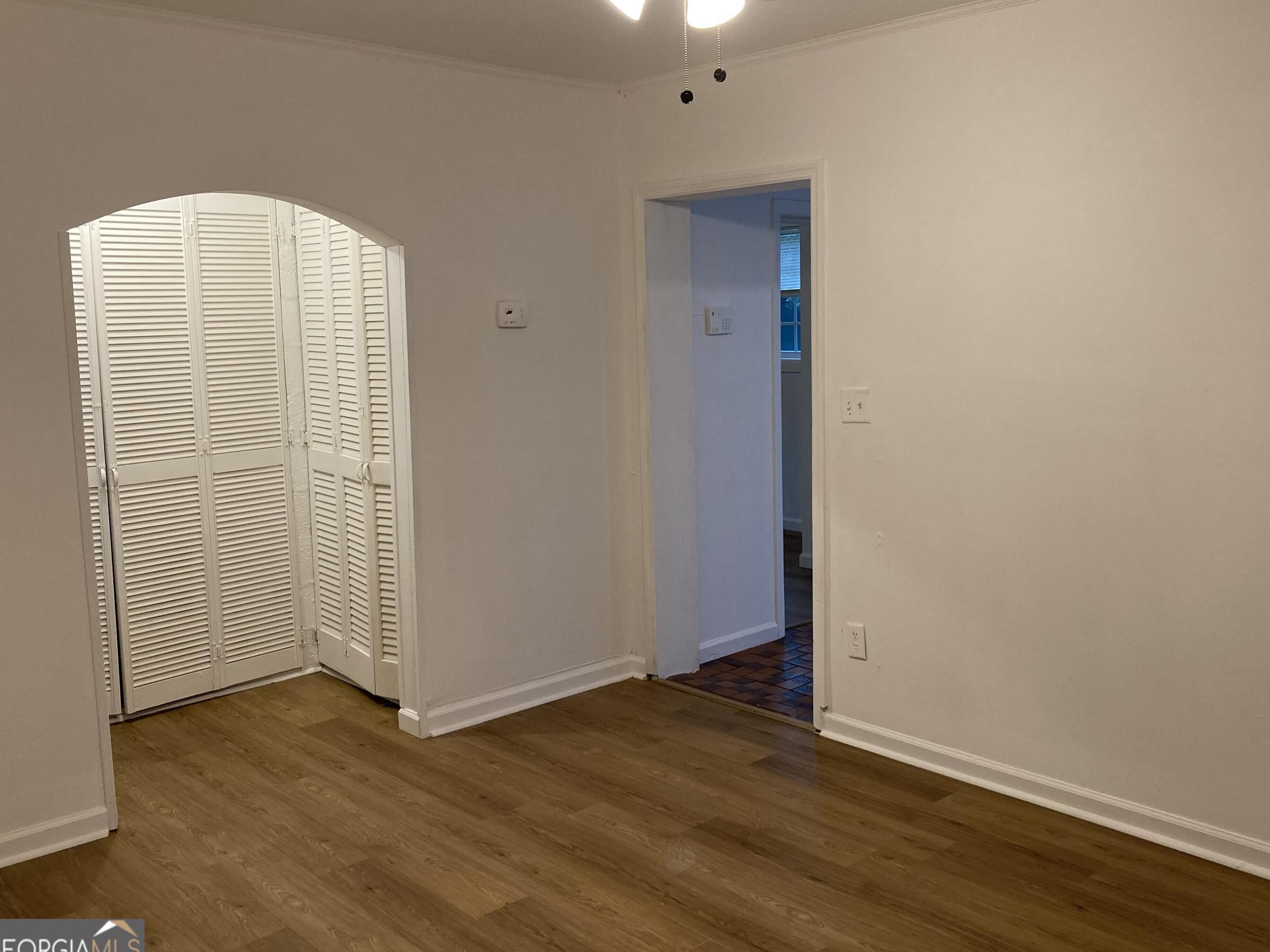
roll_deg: +1.3
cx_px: 707
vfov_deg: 44.1
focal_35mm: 32
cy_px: 429
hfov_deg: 56.7
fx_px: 1174
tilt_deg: -5.0
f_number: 1.8
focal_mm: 3.99
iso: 100
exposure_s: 1/60
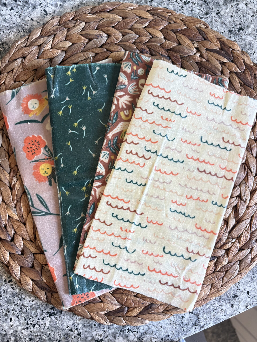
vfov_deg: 67.3
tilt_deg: -83.1
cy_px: 171
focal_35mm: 26
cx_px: 128
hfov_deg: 53.1
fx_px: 257
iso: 250
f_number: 1.6
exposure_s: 1/60
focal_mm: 5.96
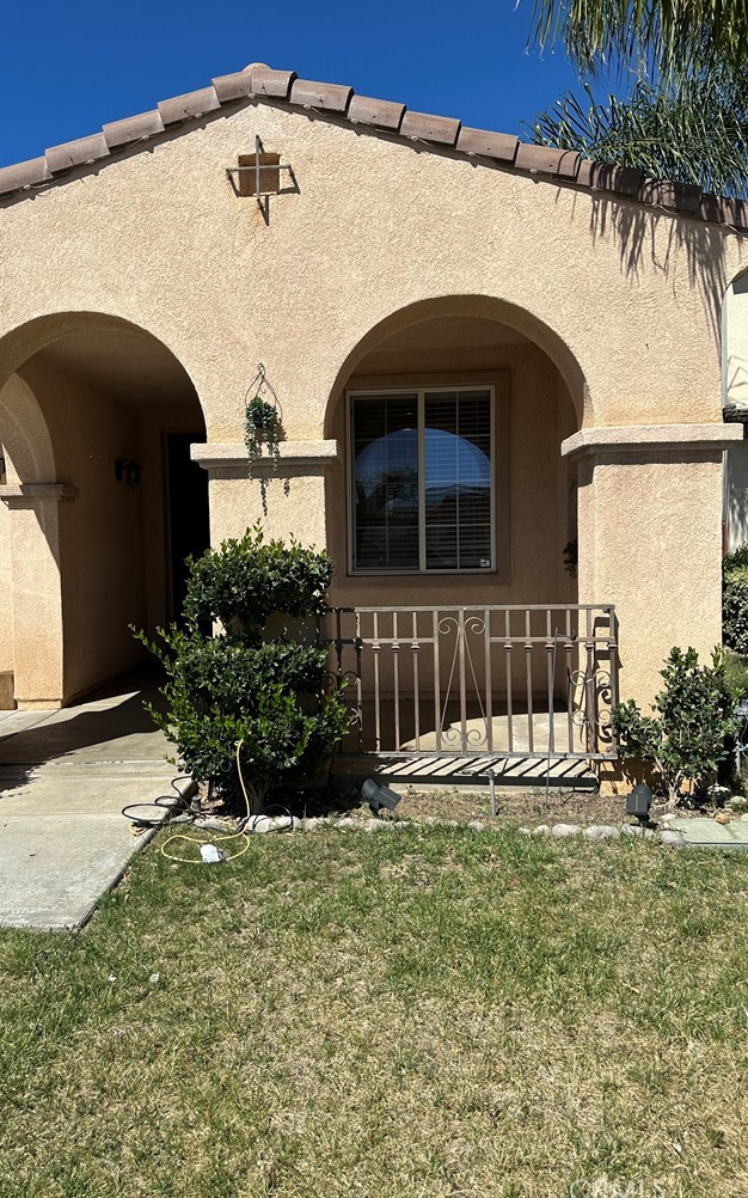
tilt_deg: -2.4
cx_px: 323
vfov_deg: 70.4
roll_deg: +0.7
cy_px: 595
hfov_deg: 47.5
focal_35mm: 26
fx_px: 848
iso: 80
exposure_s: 1/5848
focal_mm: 6.86
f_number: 1.78
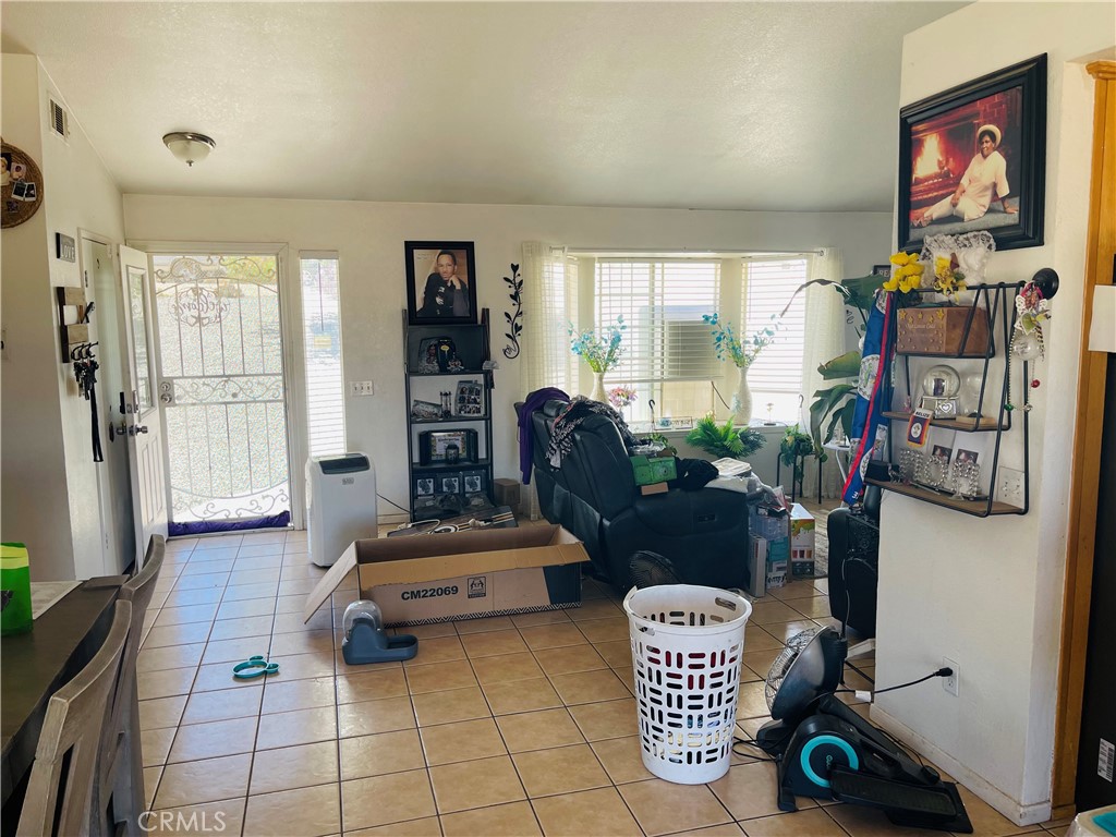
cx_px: 558
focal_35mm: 25
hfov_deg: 69.4
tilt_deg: -7.8
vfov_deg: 54.9
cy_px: 418
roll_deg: -0.2
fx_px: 806
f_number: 1.6
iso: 50
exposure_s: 1/121
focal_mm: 5.1
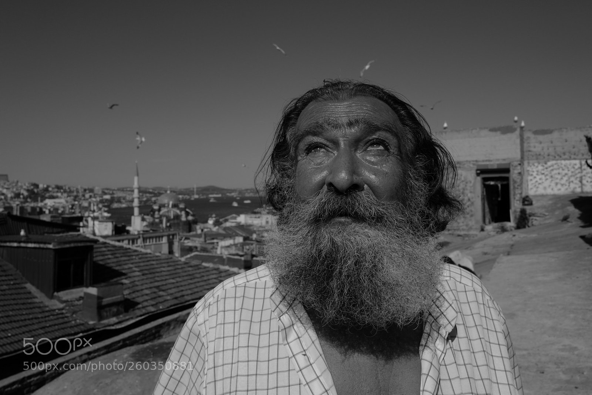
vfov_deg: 46.4
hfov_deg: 65.5
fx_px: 461
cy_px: 198
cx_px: 296
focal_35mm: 28
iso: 100
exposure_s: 1/500
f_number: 11
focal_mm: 28
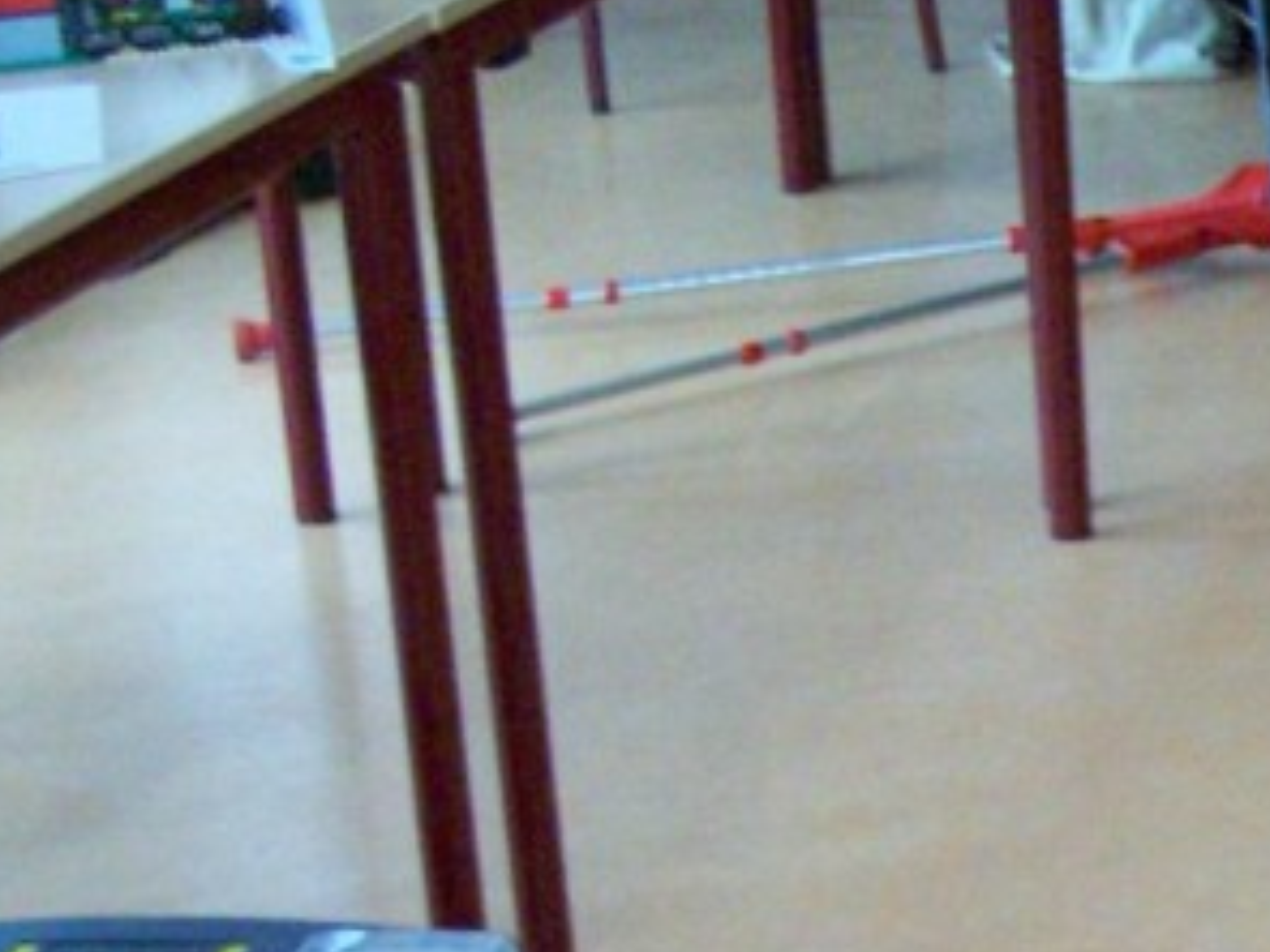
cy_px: 1321
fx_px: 5467
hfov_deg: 12.4
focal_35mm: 149
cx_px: 2115
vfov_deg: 9.7
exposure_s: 1/500
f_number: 2.9
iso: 400
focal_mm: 7.1
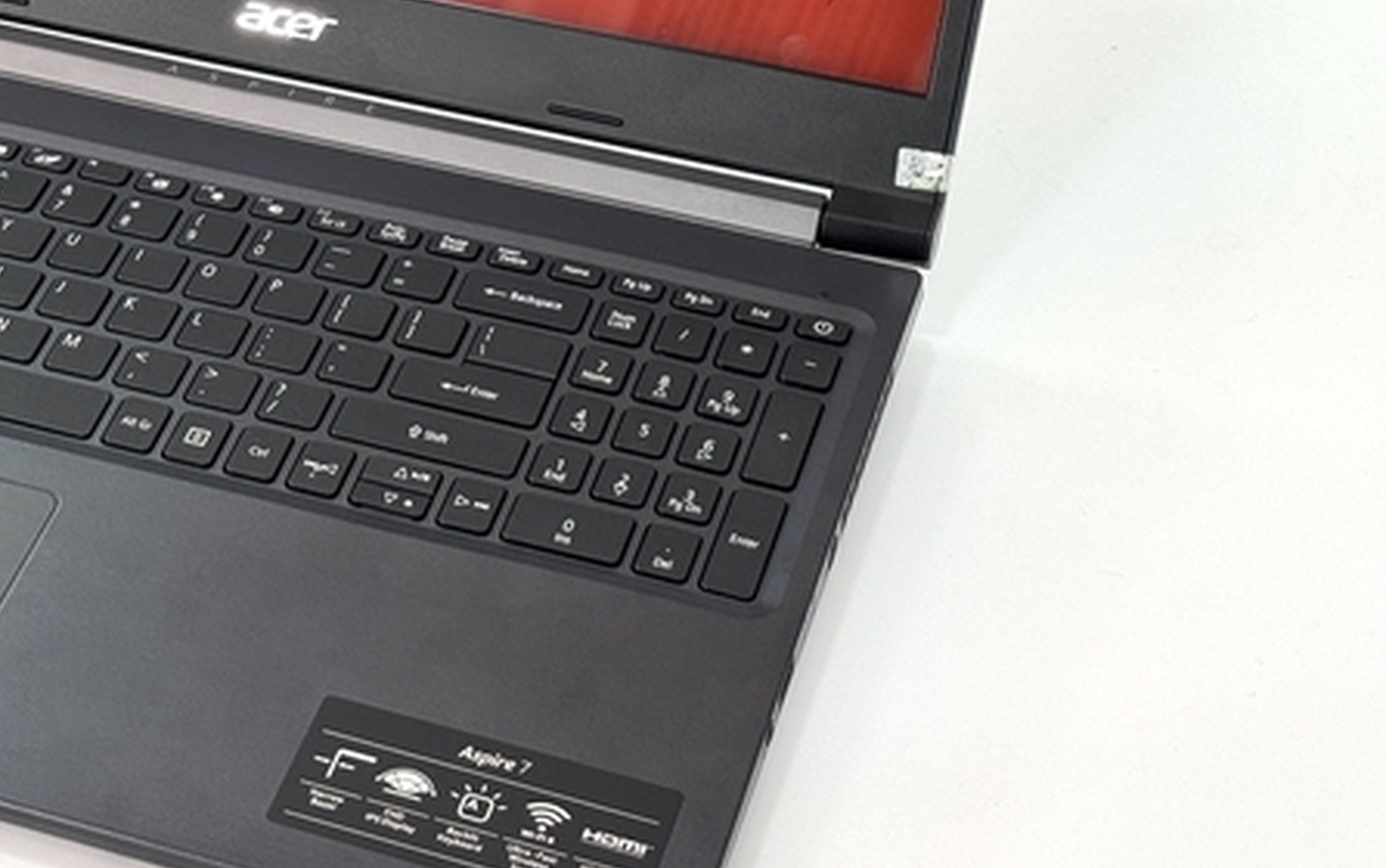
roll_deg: +2.5
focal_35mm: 91
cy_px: 71
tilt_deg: -35.2
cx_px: 248
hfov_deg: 22.4
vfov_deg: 14.2
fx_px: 3440
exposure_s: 1/172
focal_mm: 6.76
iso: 64
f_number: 1.78
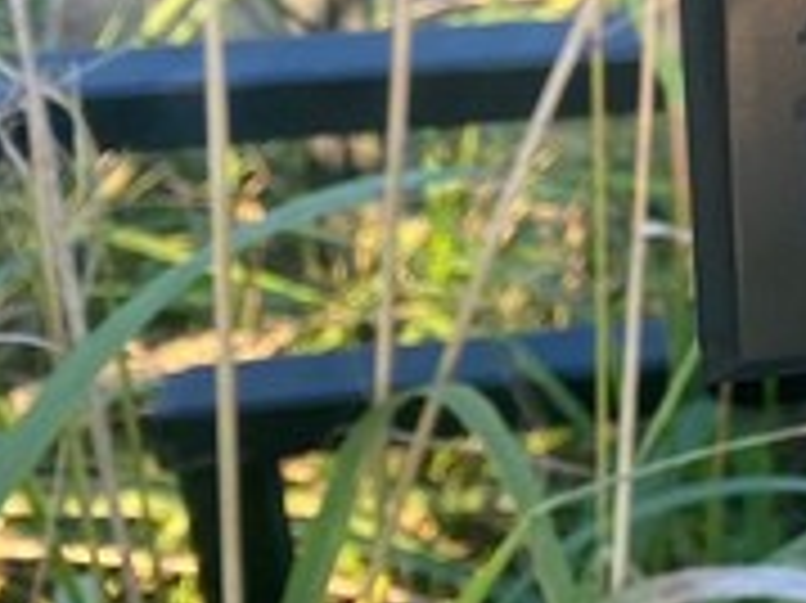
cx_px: 1716
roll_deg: -3.2
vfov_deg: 11.6
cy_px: -562
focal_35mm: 116
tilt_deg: -24.3
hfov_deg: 13.8
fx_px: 2699
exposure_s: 1/188
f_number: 1.8
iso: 32
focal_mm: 4.25
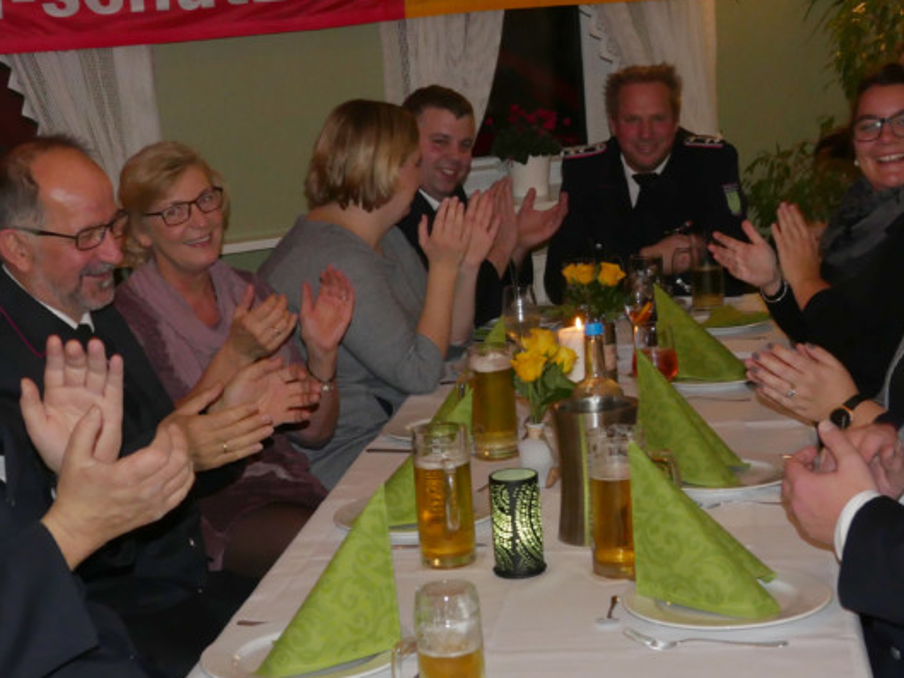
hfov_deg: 28.6
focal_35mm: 68
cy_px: 441
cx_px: 449
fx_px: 1776
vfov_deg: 21.6
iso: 800
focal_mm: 18
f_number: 4.3
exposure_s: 1/60
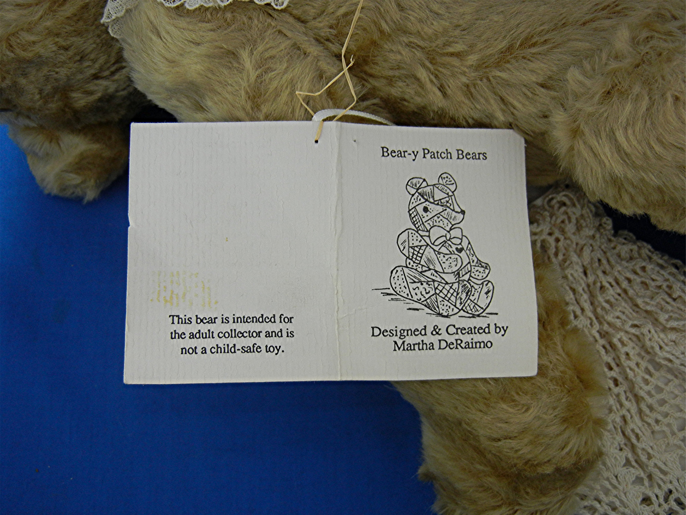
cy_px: 258
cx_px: 343
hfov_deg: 47.9
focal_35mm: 39
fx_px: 773
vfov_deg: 36.8
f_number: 3.7
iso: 200
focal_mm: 7.1
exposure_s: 1/30
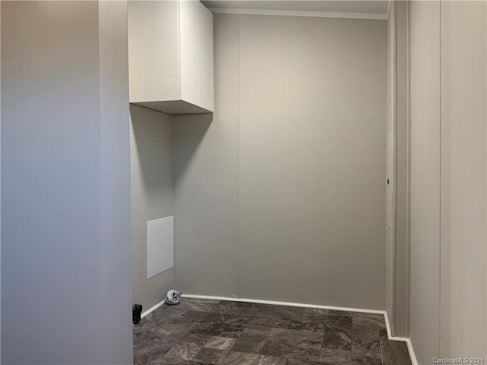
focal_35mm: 29
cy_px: 182
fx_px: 408
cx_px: 244
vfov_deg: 48.2
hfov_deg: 61.7
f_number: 1.8
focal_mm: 3
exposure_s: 1/60
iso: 80
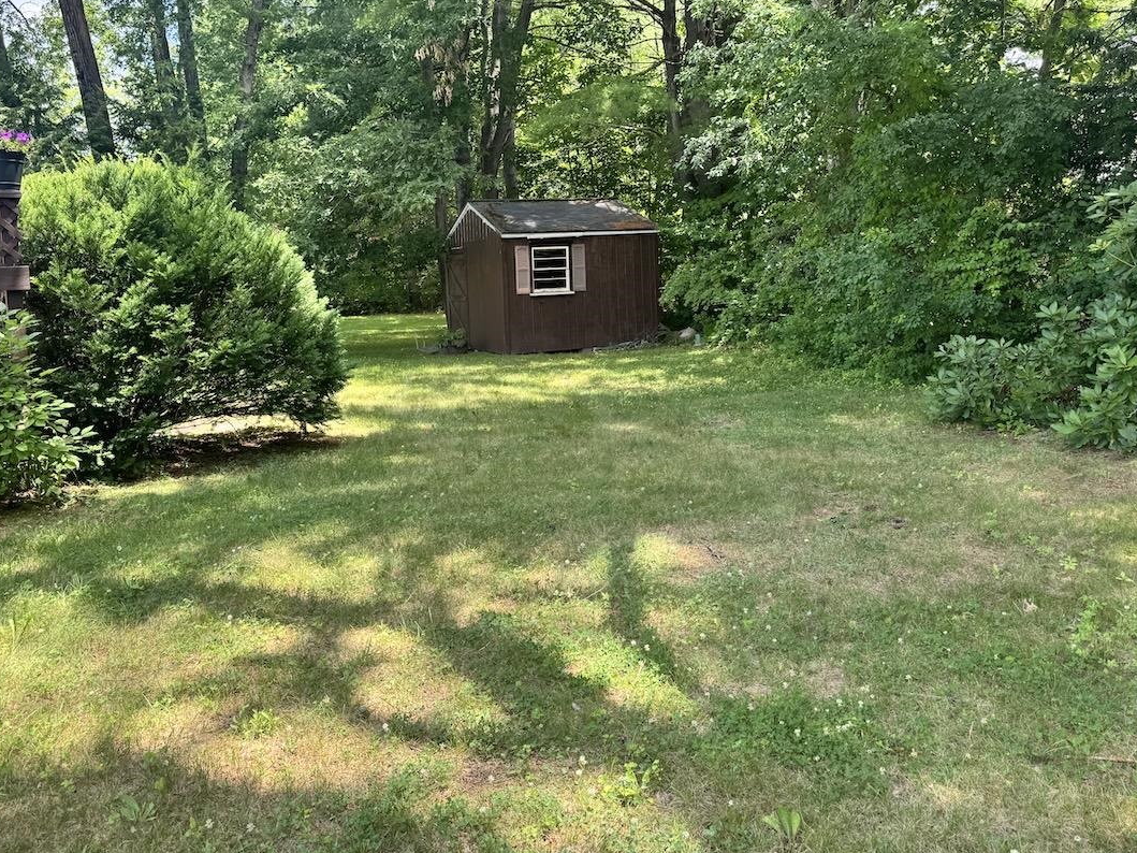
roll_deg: +2.7
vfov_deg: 48.0
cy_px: 357
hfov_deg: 61.5
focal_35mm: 29
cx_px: 504
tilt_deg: -3.4
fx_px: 952
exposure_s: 1/372
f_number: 1.78
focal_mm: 6.76
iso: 80
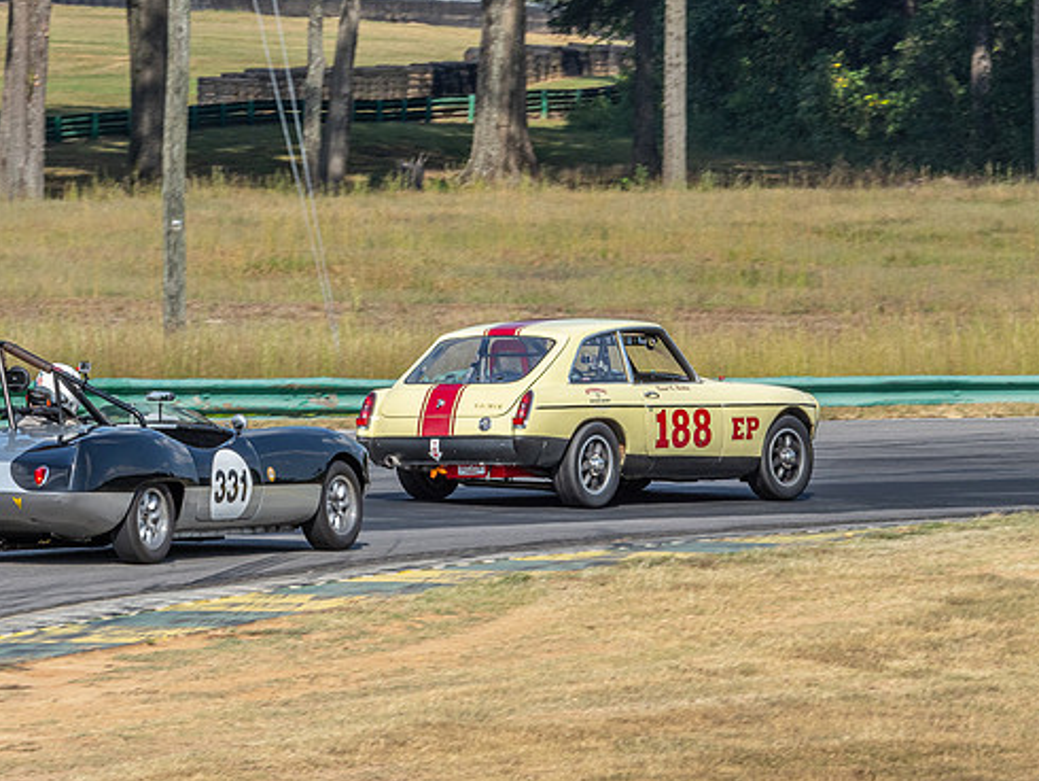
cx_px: 564
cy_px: 383
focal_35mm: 394
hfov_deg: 5.0
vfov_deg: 3.8
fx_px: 11832
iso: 320
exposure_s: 1/320
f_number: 13
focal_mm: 150
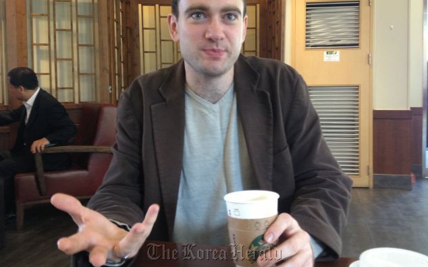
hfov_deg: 51.6
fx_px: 443
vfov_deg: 33.5
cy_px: 107
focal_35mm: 38
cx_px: 214
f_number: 2.4
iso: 100
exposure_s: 1/20
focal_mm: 4.28
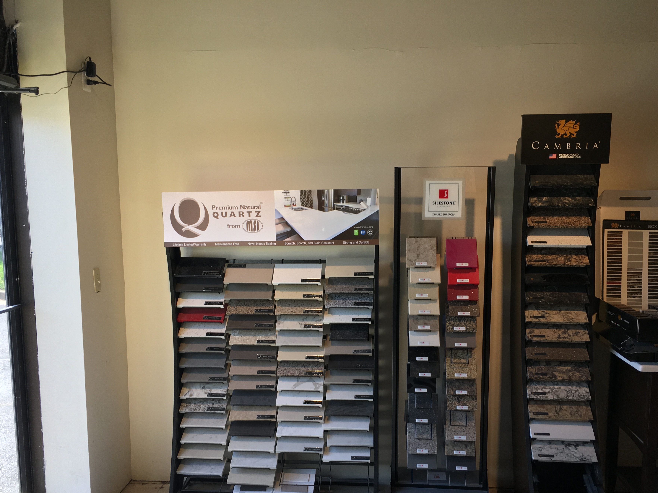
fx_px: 627
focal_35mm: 33
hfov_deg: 55.3
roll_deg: +0.2
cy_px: 277
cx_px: 346
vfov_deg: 42.9
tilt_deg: -7.5
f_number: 2.2
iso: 25
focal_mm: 4.15
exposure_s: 1/60
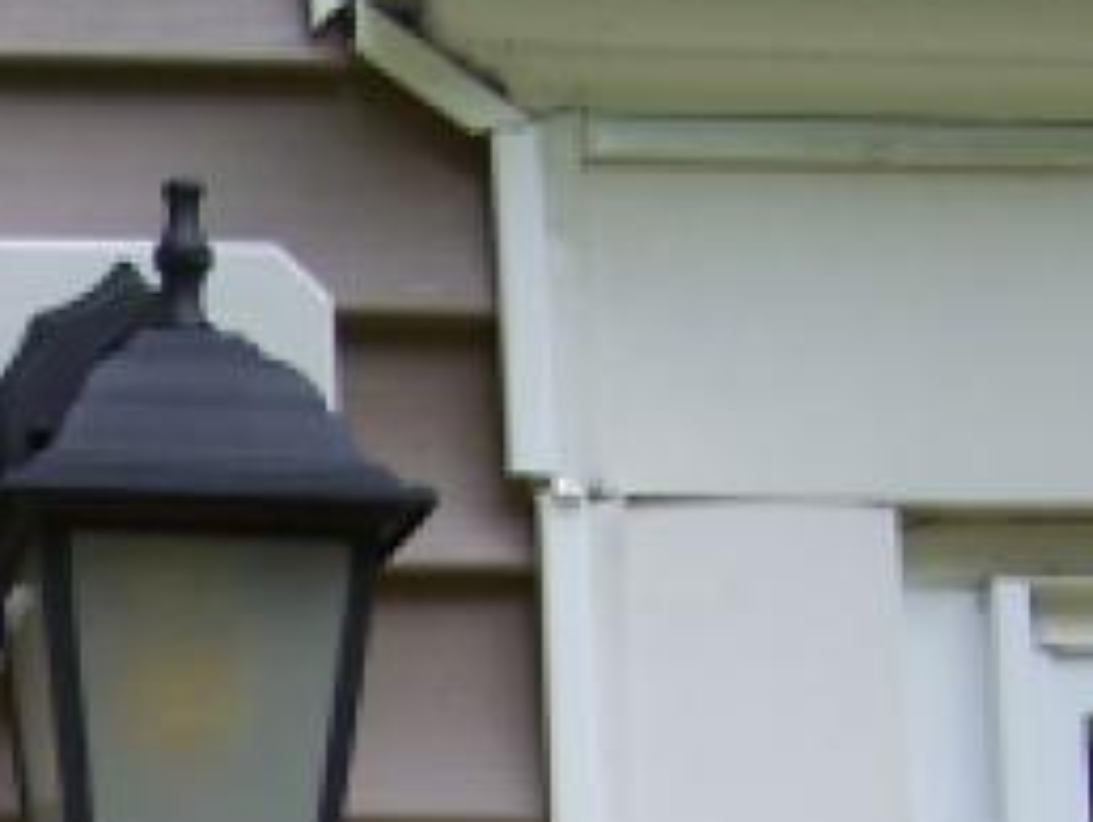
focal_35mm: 151
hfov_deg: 12.7
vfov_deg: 9.6
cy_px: 1227
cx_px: -280
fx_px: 4772
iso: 80
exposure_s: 1/60
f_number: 2.8
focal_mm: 6.3
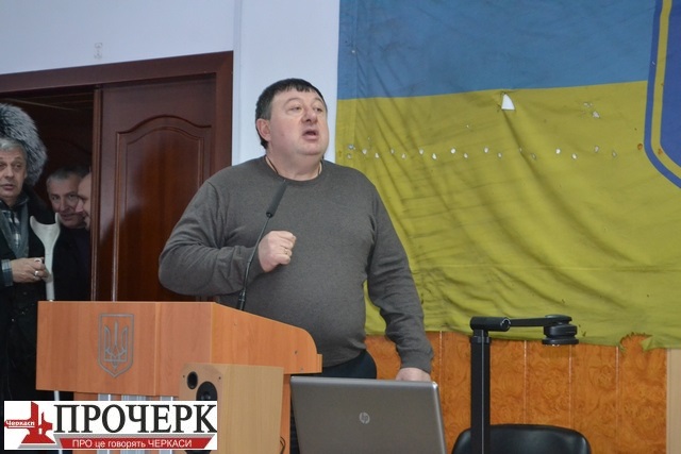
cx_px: 340
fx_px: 1561
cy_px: 227
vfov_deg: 16.6
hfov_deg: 24.6
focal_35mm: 82
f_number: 5.6
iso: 3200
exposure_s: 1/60
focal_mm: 55
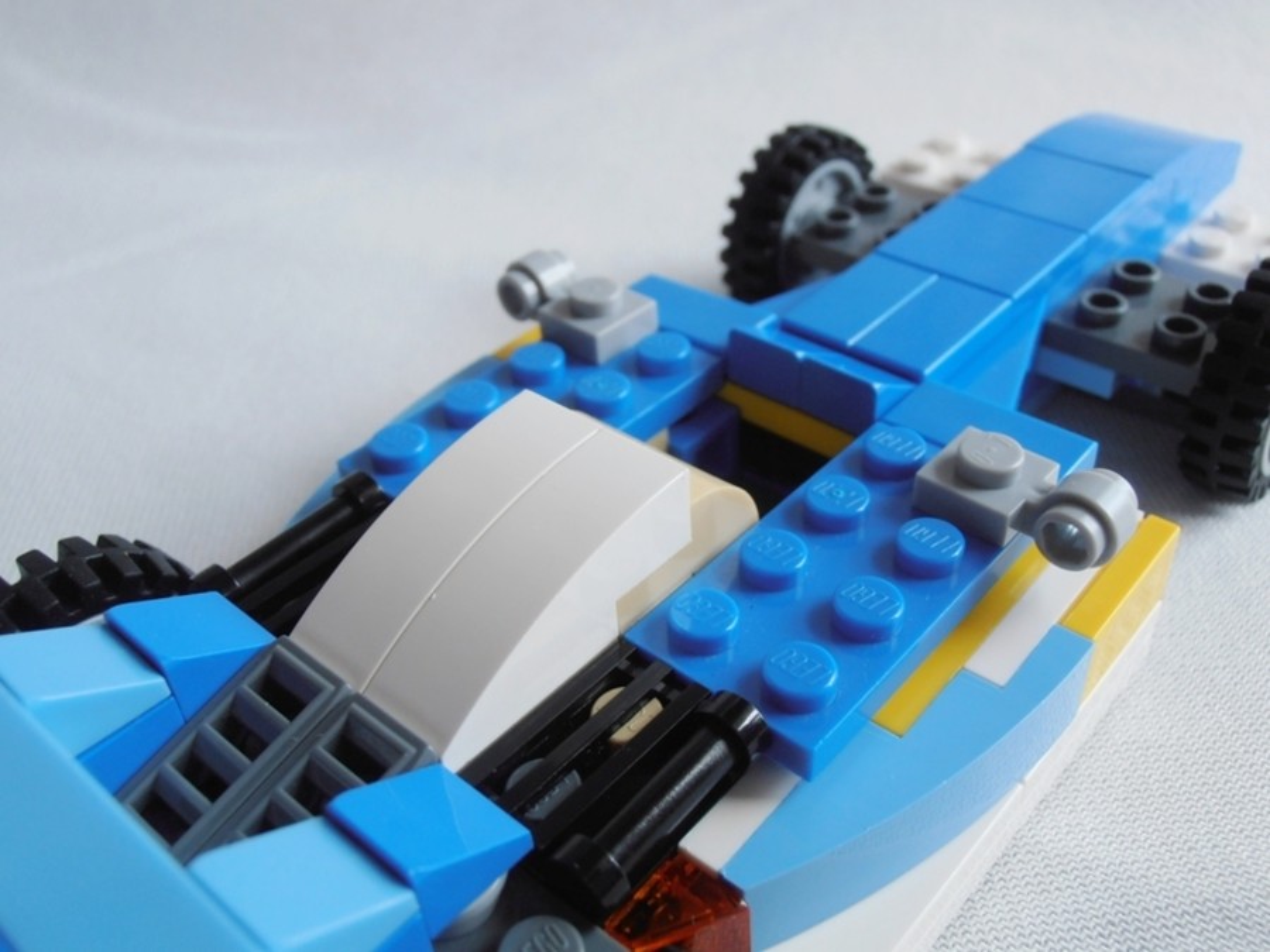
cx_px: 635
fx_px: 1357
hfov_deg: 50.1
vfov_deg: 38.7
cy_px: 476
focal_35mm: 37
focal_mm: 6.61
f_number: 3.9
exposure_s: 1/160
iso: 80
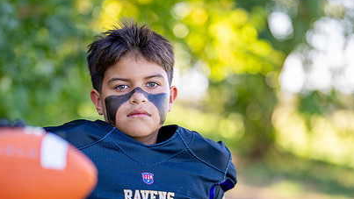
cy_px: 157
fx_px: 920
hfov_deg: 21.8
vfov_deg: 12.3
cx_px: 155
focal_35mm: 98
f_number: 1.2
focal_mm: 50
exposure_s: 1/1000
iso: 100
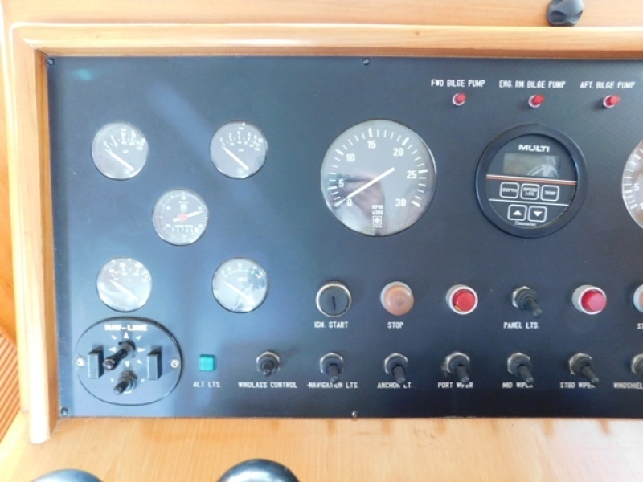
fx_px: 427
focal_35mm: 23
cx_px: 322
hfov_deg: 73.9
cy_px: 241
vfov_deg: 58.9
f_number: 3
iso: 400
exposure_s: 1/8
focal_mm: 4
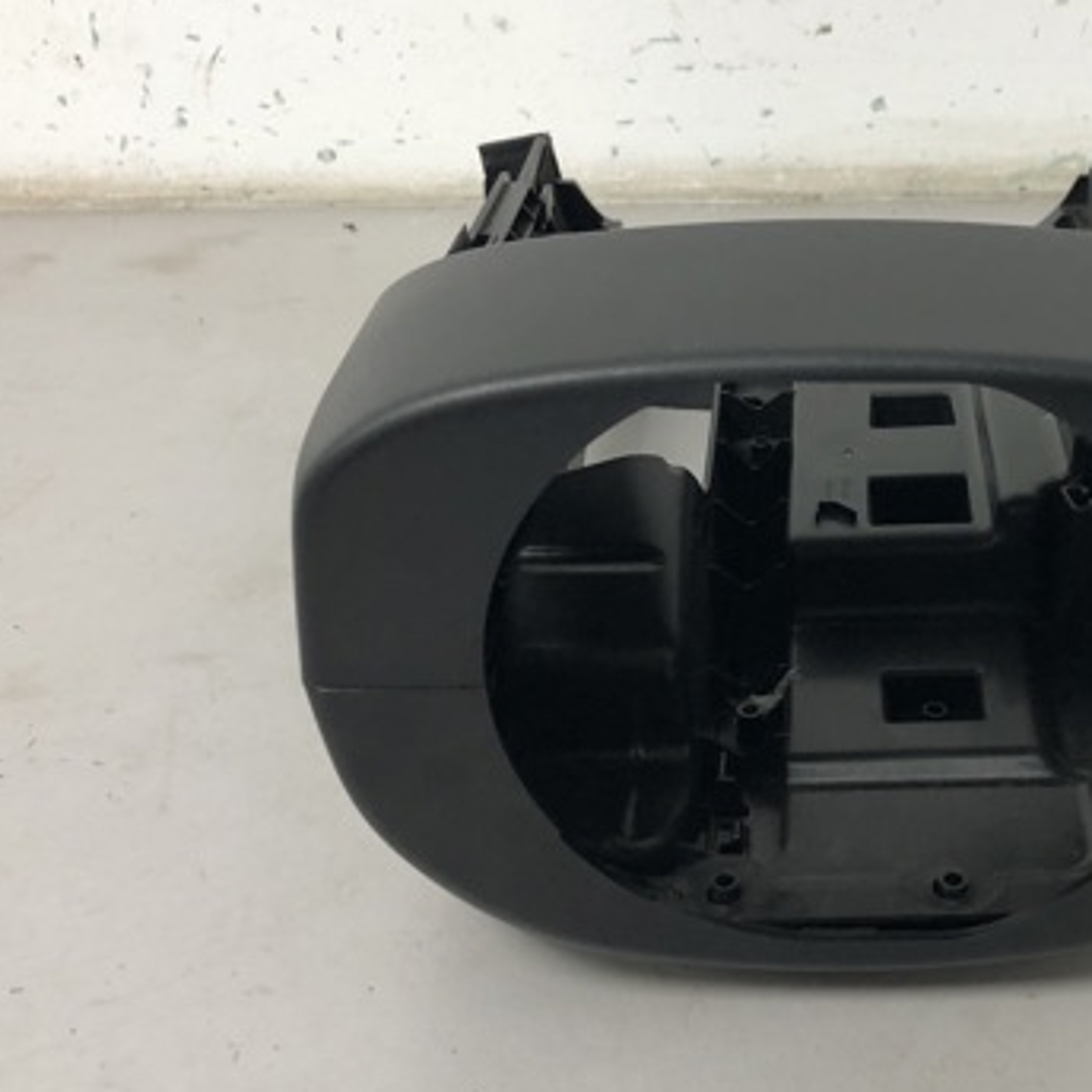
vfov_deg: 36.8
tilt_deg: -31.8
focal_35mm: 46
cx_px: 841
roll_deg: +1.2
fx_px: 1642
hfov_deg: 35.8
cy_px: 494
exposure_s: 1/25
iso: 32
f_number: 1.8
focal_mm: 4
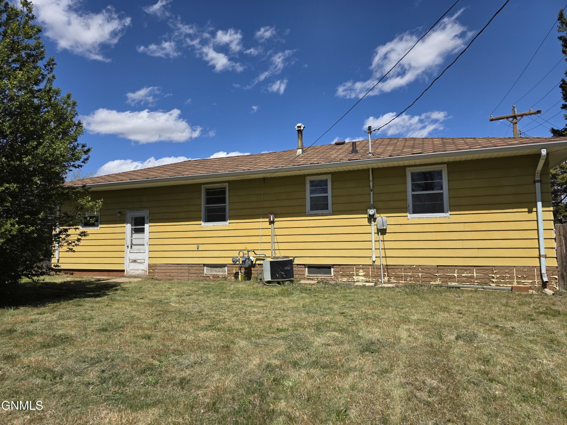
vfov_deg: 58.9
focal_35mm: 23
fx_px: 377
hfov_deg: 73.9
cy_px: 212
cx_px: 284
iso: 80
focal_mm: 6.3
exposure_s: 1/7944
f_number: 1.7
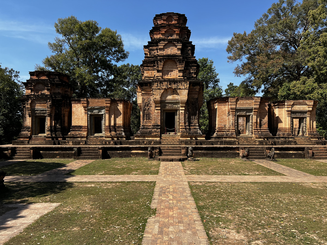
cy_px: 122
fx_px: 246
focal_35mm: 26
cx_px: 164
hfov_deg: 67.3
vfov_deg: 53.1
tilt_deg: +2.2
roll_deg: +0.6
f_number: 1.5
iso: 50
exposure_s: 1/2915
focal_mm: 5.7
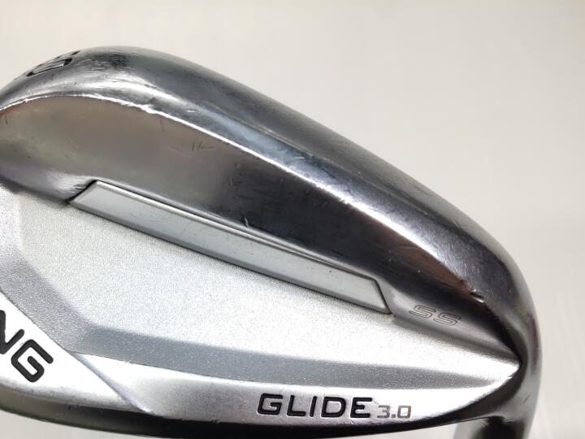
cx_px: 221
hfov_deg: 56.2
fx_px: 541
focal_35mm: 32
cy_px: 288
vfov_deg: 43.6
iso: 84
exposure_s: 1/50
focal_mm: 3.43
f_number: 2
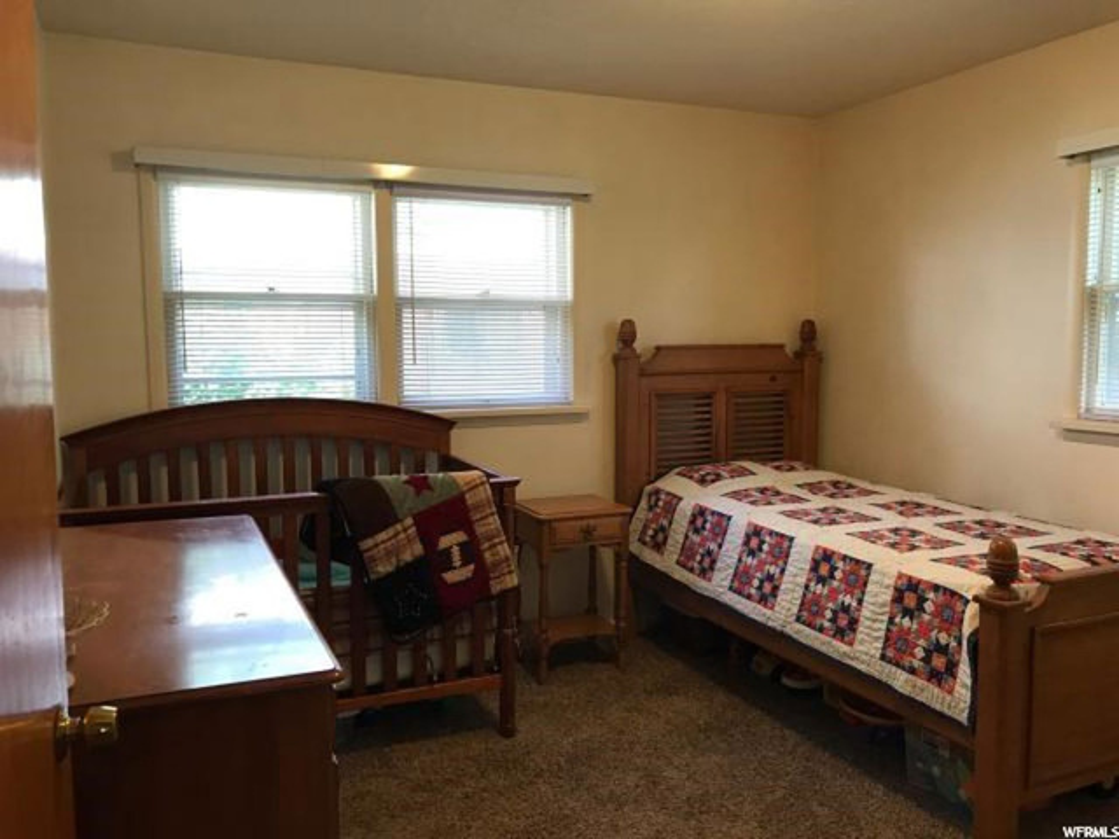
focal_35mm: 28
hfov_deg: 63.4
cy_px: 420
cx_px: 560
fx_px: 905
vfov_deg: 49.7
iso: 40
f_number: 1.8
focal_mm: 3.99
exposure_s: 1/24
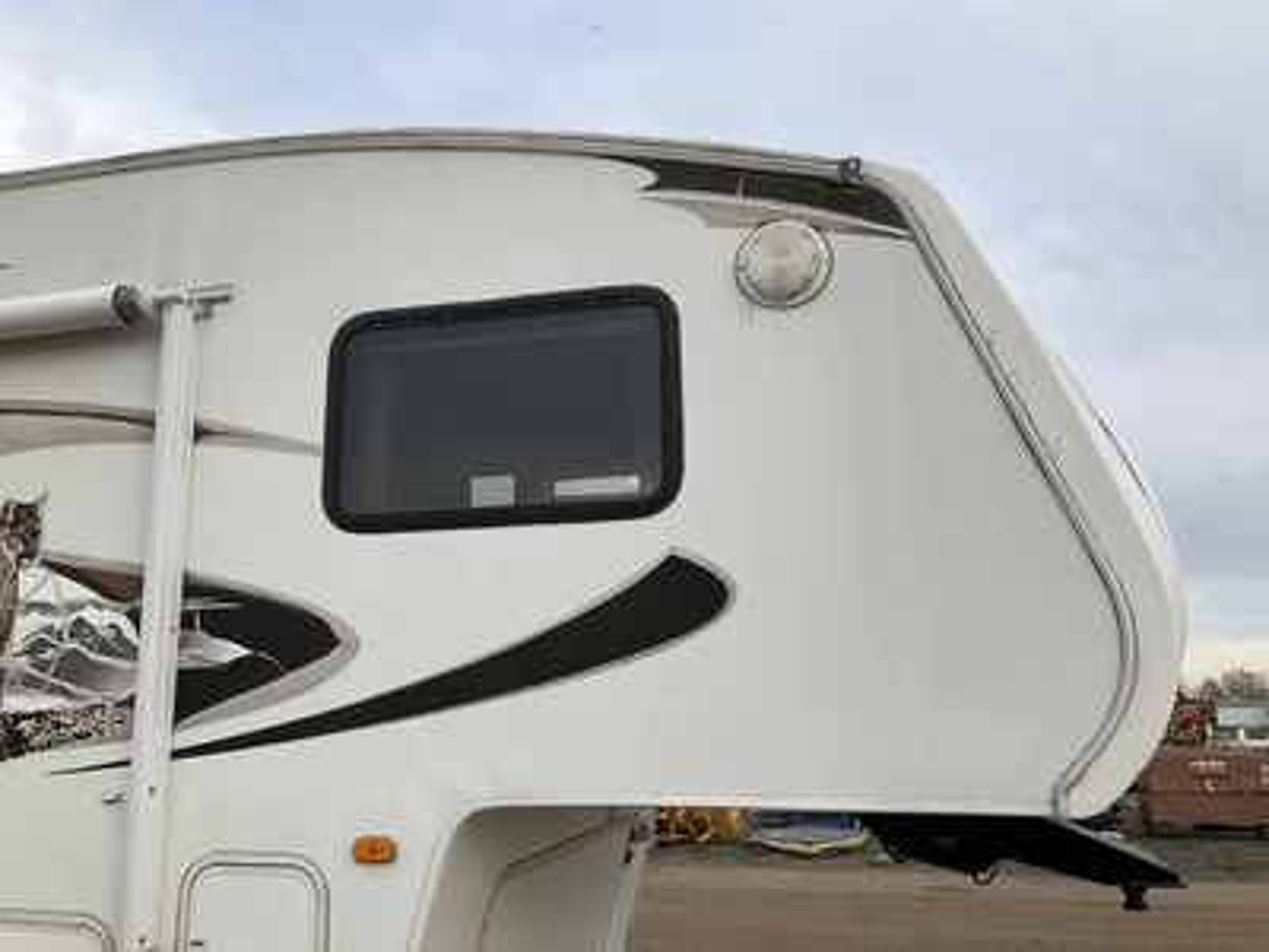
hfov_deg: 61.7
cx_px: 634
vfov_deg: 48.2
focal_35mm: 29
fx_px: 1063
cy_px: 476
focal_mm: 3
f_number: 1.8
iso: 25
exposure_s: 1/898
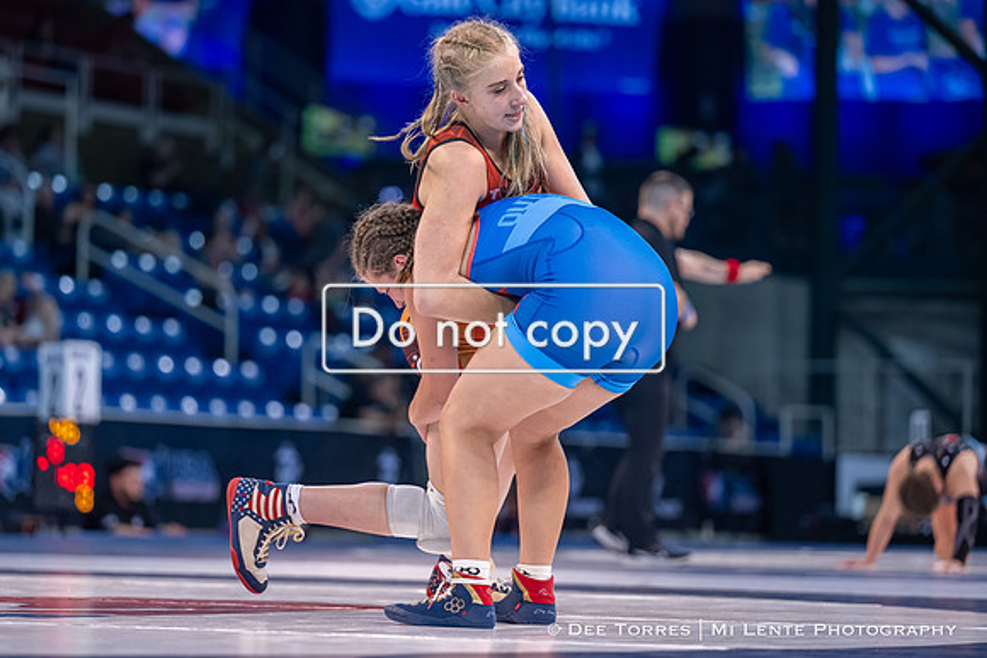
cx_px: 464
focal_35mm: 150
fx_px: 4117
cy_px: 313
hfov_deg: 13.7
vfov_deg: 9.1
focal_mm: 135
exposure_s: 1/800
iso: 1800
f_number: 2.8
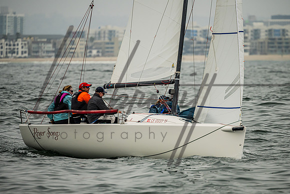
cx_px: 150
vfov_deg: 2.9
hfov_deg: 4.3
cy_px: 101
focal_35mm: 479
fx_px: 3857
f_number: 5.6
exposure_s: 1/4000
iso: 320
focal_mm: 400
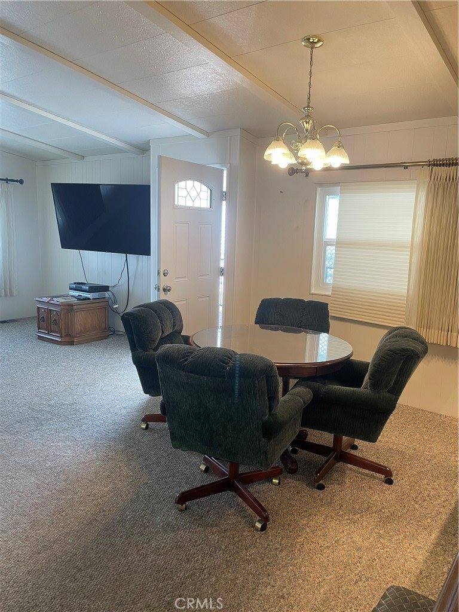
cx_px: 230
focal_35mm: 26
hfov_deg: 53.1
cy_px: 306
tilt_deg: -8.3
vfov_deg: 67.3
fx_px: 460
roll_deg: -0.3
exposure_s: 1/60
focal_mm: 4.2
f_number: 1.6
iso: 80
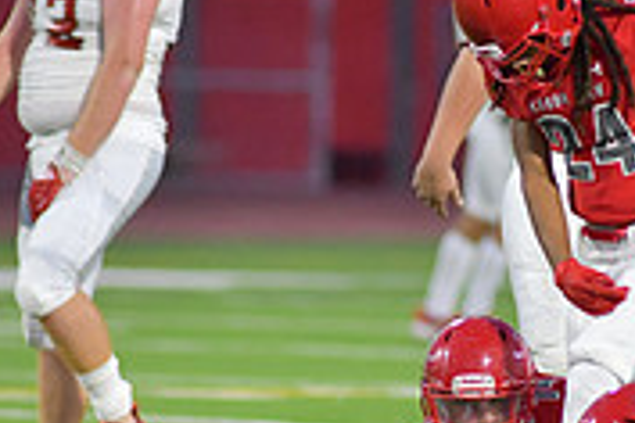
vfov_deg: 1.4
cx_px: 517
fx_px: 17373
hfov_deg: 2.1
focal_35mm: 985
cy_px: 414
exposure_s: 1/1250
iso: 5000
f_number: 3.5
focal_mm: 300
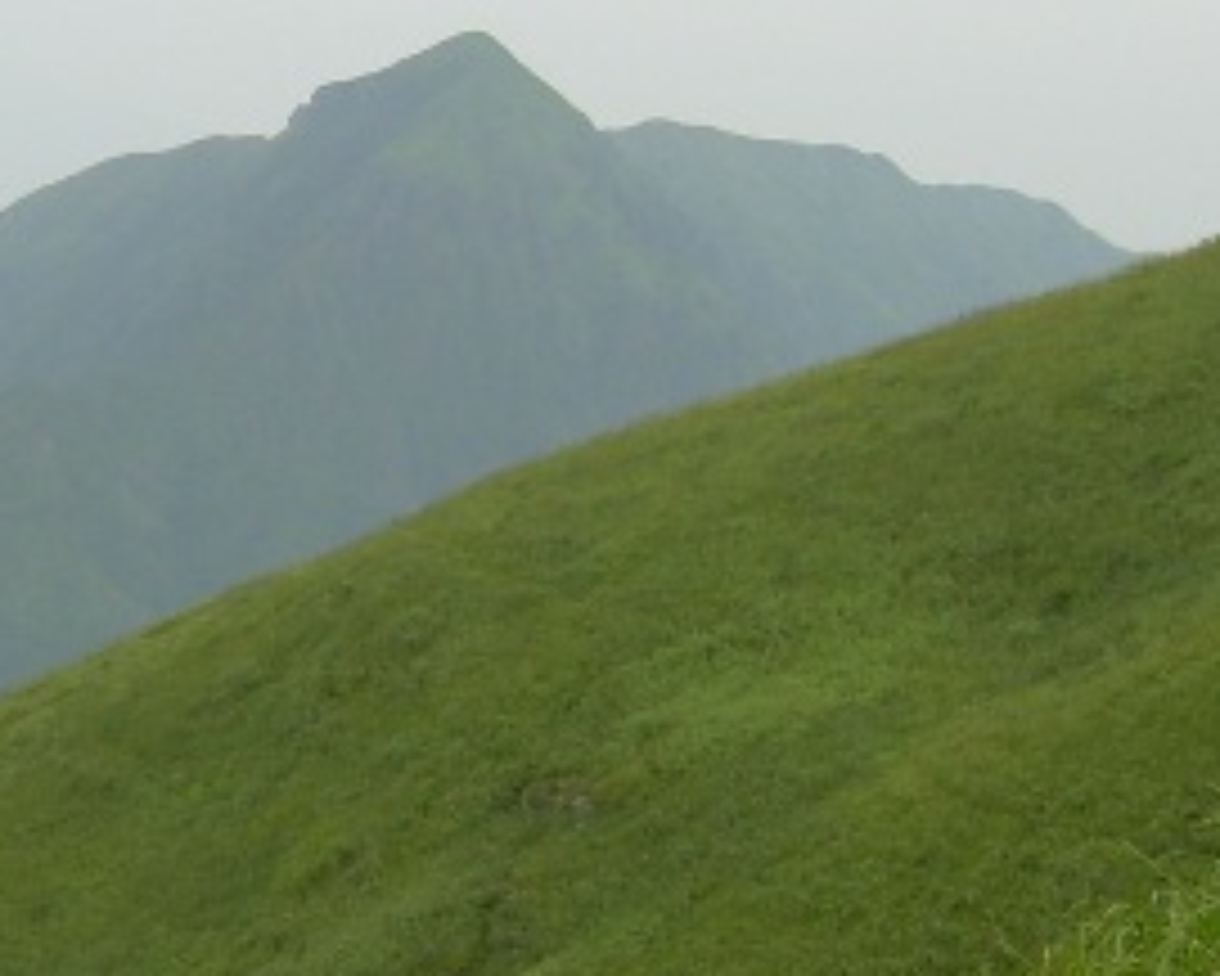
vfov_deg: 13.3
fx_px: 4190
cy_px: 490
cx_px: -149
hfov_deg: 16.1
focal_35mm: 116
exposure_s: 1/162
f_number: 4.6
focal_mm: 6.3
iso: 50
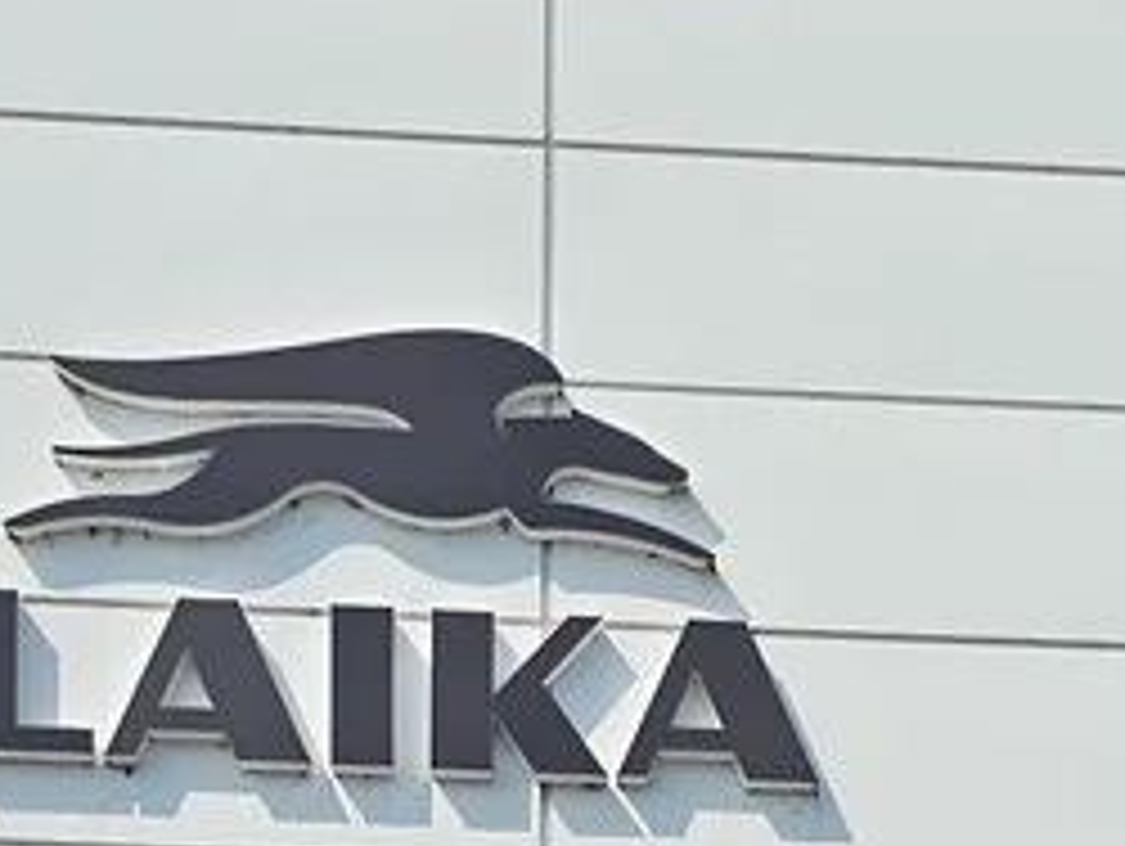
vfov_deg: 9.2
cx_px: 1026
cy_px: 1944
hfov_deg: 13.3
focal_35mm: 147
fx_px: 4782
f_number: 1.7
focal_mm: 6.3
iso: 10
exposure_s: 1/1361
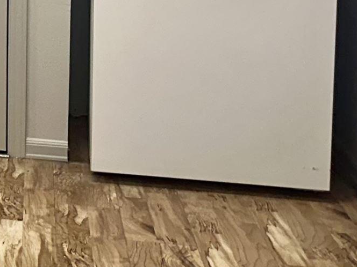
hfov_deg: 14.4
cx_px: -378
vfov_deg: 12.9
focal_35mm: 111
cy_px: -70
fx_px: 1145
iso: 125
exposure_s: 1/60
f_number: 1.78
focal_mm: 6.86
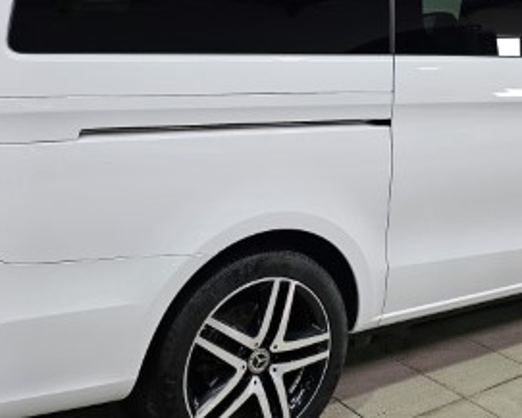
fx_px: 819
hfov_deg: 35.3
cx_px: 268
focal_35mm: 53
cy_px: 156
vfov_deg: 28.5
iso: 64
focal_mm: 6.3
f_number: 1.7
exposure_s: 1/190
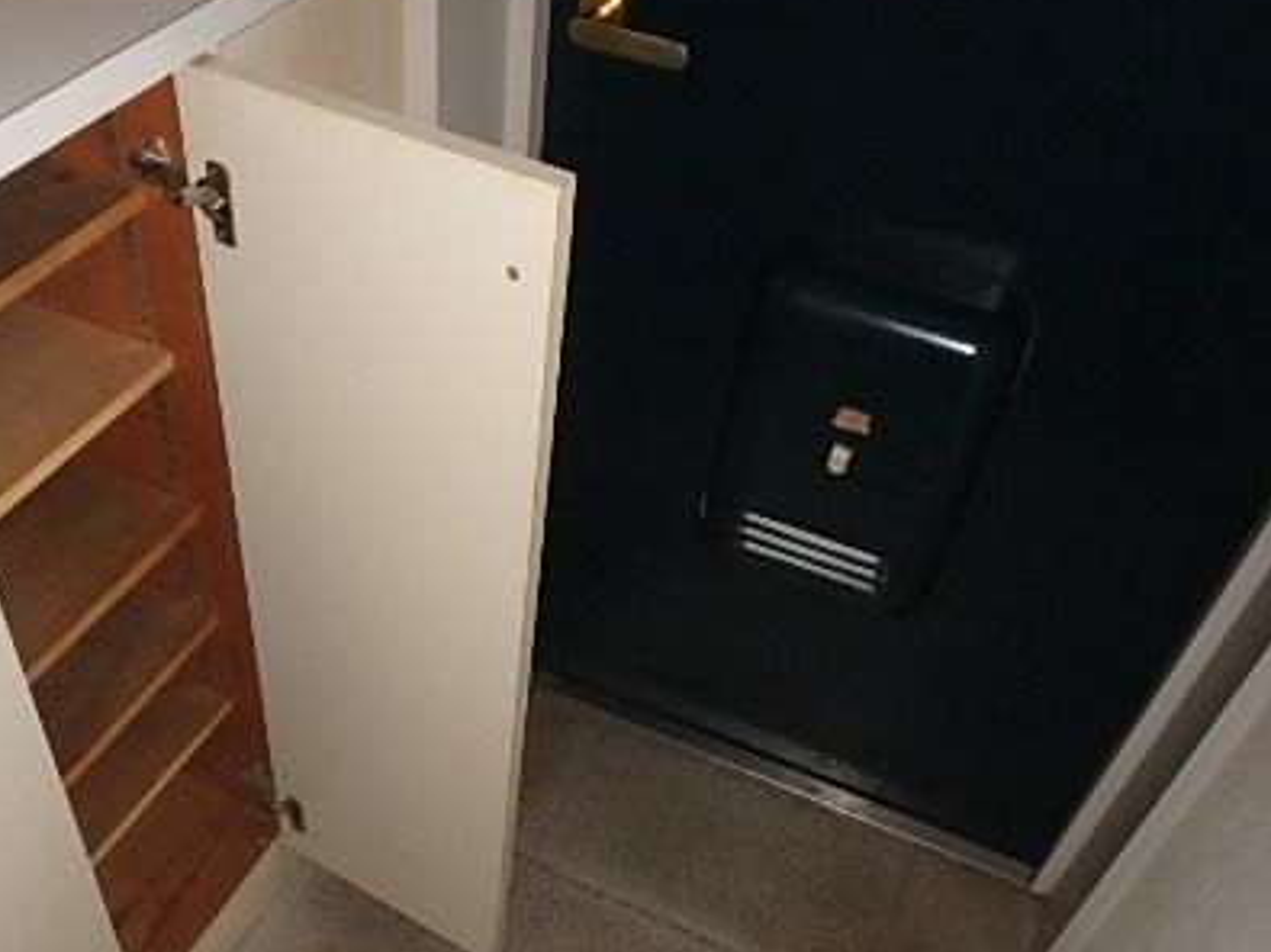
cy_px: 672
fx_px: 1248
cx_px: 502
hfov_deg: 53.6
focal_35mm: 34
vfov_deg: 41.0
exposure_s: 1/30
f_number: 3.5
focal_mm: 3.7
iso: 400
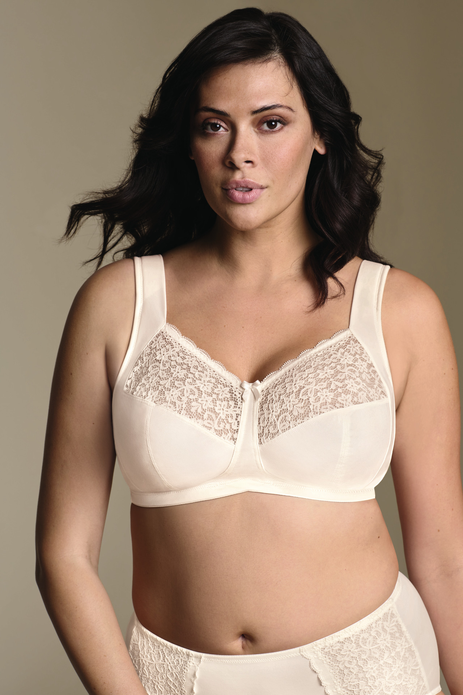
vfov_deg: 14.2
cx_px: 232
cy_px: 348
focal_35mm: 145
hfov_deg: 9.5
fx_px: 2797
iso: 200
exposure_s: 1/200
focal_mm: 145
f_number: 8
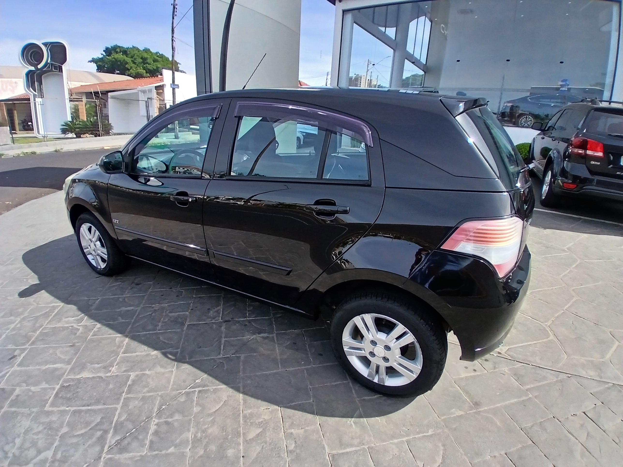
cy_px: 234
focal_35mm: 17
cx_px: 312
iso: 50
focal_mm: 1.4
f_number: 2.2
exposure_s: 1/625
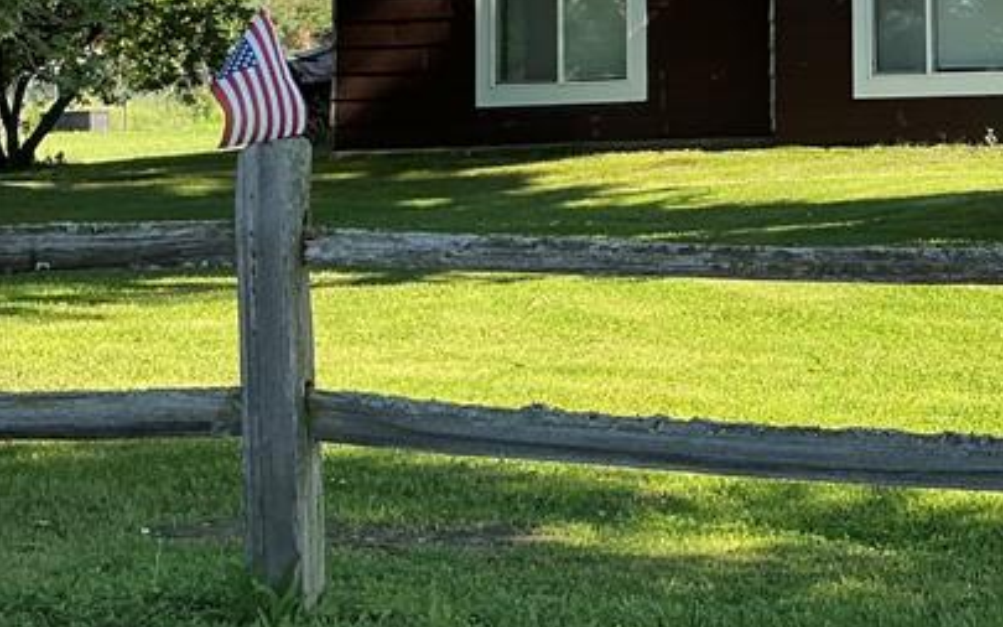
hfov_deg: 25.6
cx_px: 1085
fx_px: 2050
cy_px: -139
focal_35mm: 75
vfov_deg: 16.6
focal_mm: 3
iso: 25
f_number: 1.8
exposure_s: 1/551
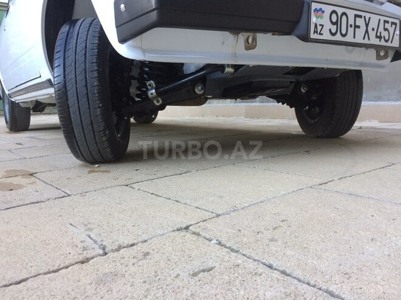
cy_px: 150
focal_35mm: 29
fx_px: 336
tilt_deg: -7.7
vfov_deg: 48.2
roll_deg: +0.5
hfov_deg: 61.7
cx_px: 200
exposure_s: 1/33
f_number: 2.2
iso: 40
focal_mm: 4.15
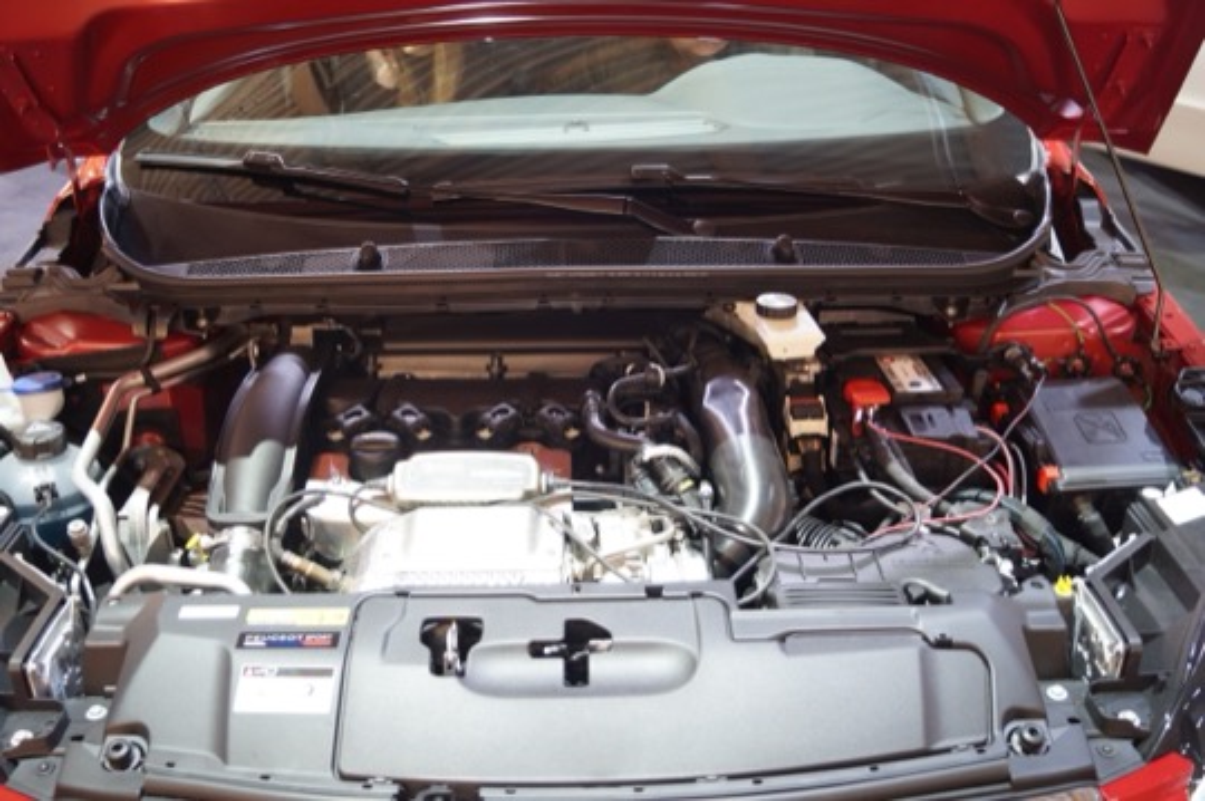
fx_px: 1104
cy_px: 400
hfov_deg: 57.3
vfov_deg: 39.9
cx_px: 602
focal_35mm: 33
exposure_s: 1/5
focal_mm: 22
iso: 400
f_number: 4
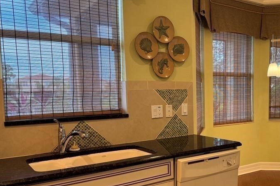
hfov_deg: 49.3
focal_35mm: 38
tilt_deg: -5.0
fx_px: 295
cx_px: 199
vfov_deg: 34.8
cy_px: 118
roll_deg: +0.8
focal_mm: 6.86
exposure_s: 1/120
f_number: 1.78
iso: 160
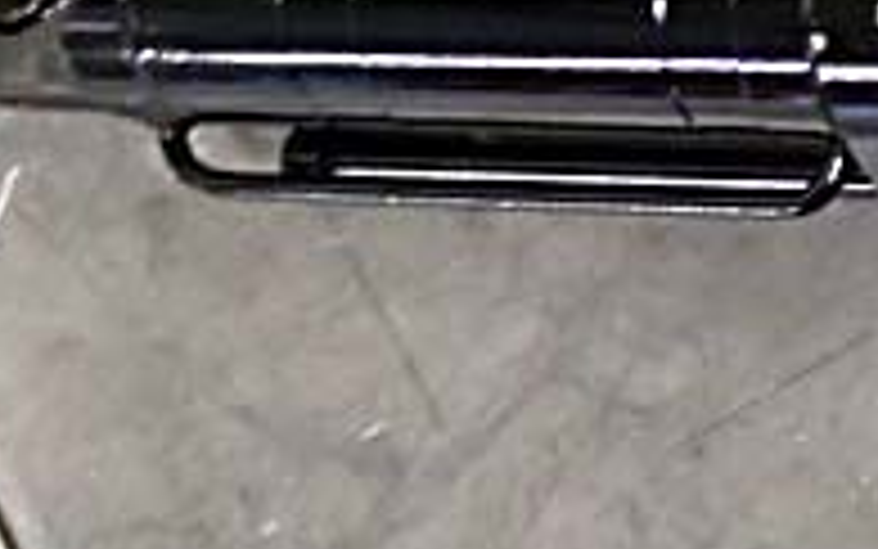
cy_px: -99
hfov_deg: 15.4
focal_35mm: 125
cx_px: 1315
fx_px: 2992
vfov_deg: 10.3
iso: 1250
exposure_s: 1/10
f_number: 4.5
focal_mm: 6.45
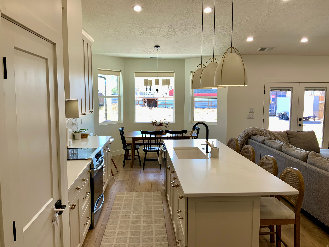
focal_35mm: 29
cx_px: 164
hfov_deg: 61.7
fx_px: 276
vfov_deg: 48.2
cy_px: 124
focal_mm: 3
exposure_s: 1/120
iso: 20
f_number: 1.8
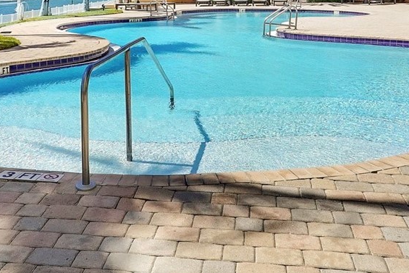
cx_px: 177
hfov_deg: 39.9
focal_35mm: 50
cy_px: -9
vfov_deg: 25.7
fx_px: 562
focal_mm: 16.5
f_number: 13
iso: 640
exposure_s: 1/1600
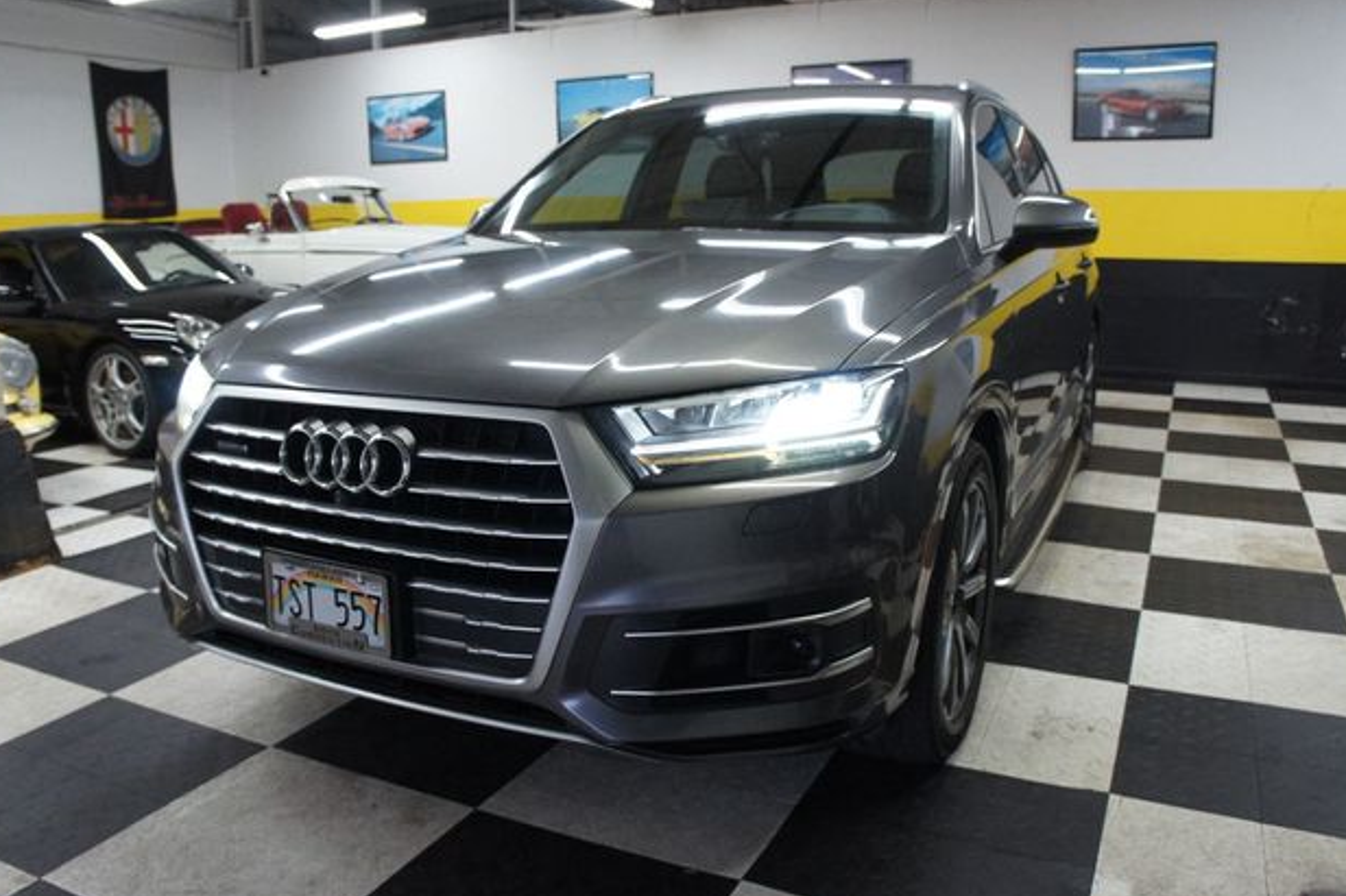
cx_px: 672
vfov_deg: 46.4
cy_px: 451
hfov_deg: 65.5
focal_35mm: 28
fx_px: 1047
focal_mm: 18
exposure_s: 1/250
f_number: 3.5
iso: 1600
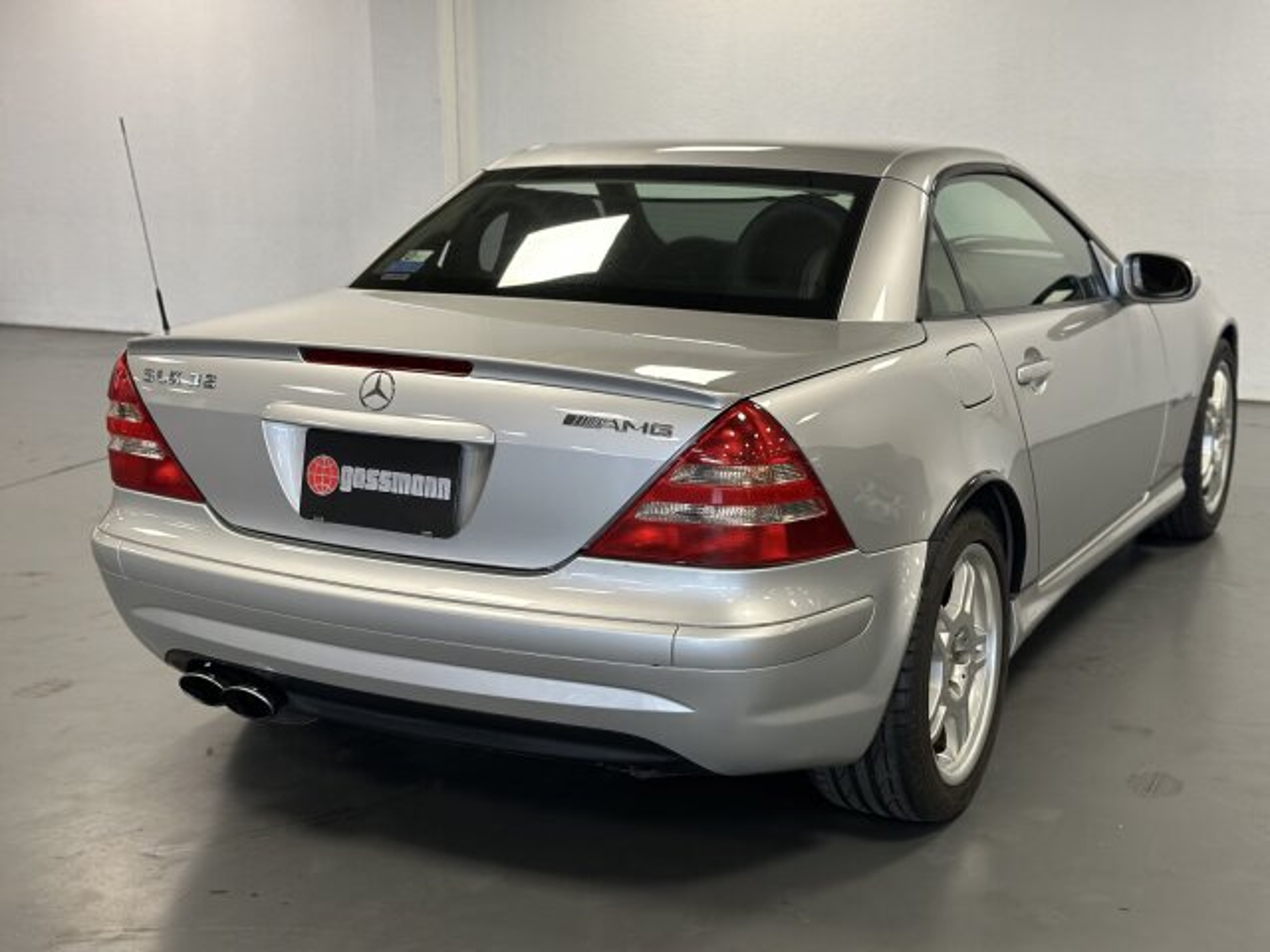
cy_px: 476
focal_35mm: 48
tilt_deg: -12.7
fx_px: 1761
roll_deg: -0.3
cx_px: 635
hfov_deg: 39.7
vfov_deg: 30.3
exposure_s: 1/85
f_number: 1.78
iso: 125
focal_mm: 6.86
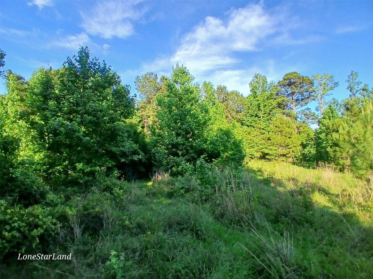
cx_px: 186
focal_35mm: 17
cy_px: 140
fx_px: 183
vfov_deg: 74.7
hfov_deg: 91.0
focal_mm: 1.4
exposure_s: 1/577
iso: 50
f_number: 2.2
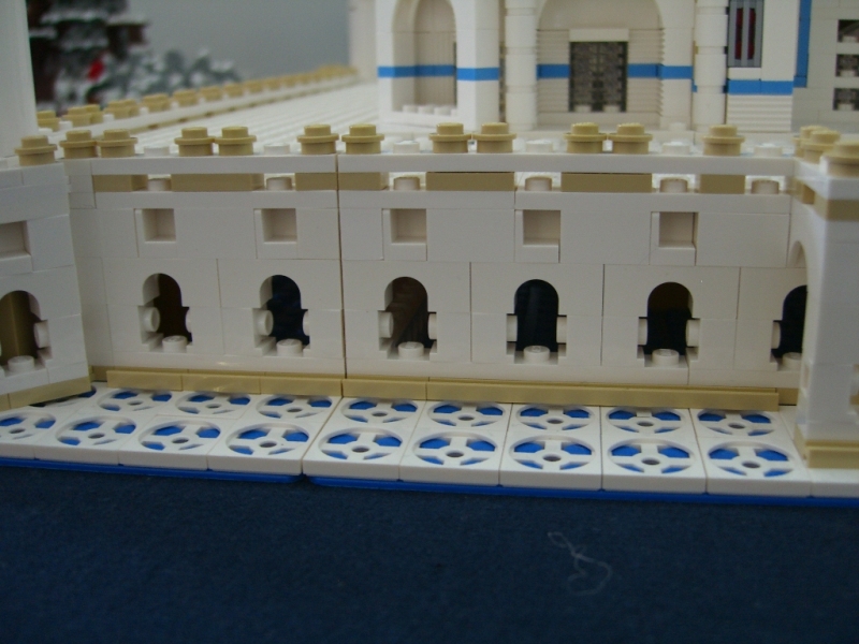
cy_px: 322
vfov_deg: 37.7
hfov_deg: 49.0
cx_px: 430
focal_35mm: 38
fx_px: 943
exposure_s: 1/10
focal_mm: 7.9
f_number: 2.8
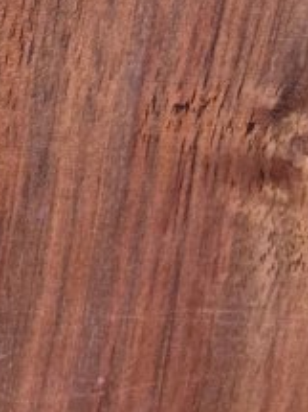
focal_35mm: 268
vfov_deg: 7.0
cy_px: 985
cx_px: -515
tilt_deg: -28.4
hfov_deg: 5.3
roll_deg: -3.3
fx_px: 3183
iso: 100
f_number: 1.78
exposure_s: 1/104
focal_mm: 6.76
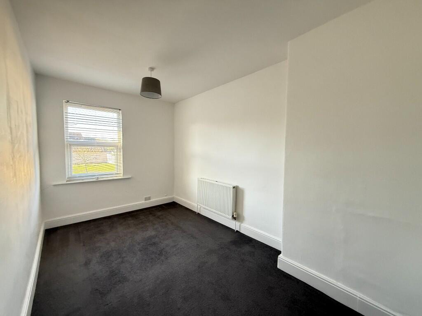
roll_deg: -0.6
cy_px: 158
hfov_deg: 102.1
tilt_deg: -4.9
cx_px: 211
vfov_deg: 85.7
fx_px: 171
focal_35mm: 14
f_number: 2.2
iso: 320
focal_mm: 2.22
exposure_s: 1/76
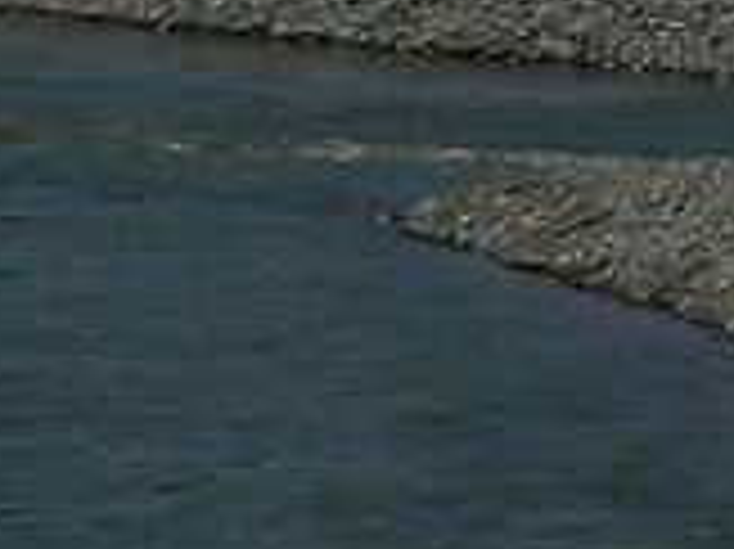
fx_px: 8645
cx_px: 1261
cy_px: -18
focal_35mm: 408
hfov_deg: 4.8
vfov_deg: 3.6
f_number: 8
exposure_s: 1/640
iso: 80
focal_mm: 10.2
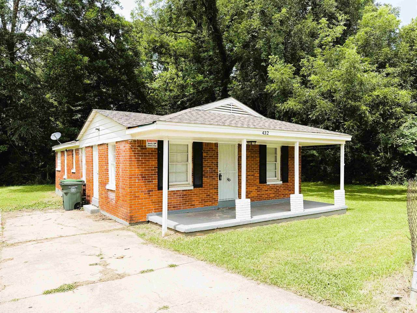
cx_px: 208
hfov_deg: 71.6
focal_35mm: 24
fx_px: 289
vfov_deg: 56.8
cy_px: 156
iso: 80
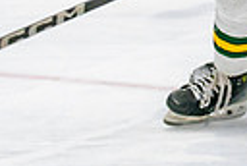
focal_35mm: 566
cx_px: 311
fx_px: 3892
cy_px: -241
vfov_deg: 2.4
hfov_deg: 3.6
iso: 1000
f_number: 2.8
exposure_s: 1/640
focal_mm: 90
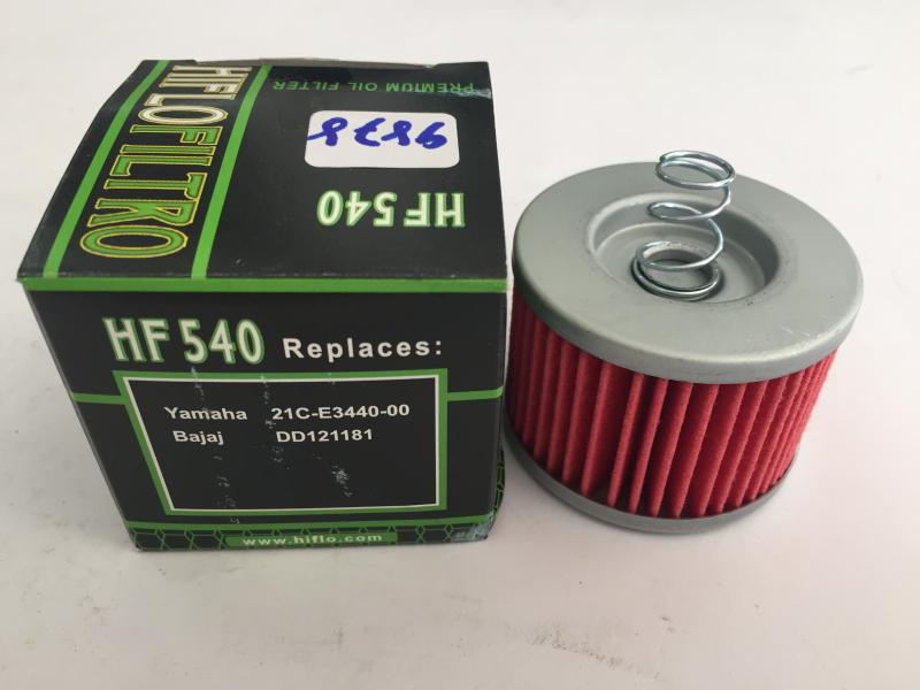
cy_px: 345
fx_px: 771
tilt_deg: -42.2
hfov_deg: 61.7
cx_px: 460
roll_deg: -3.8
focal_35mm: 29
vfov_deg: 48.2
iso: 32
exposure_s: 1/40
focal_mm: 4.15
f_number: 2.2
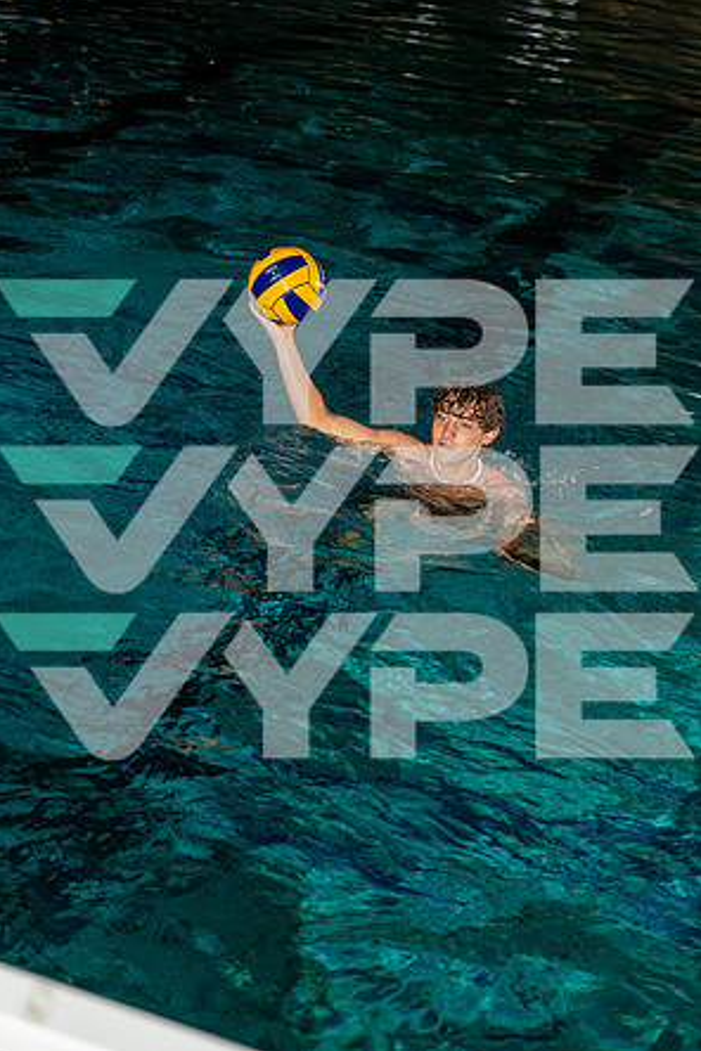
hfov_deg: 19.2
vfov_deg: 28.5
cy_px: 521
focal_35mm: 71
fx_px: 2074
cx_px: 348
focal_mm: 70
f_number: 4
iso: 100
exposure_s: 1/250
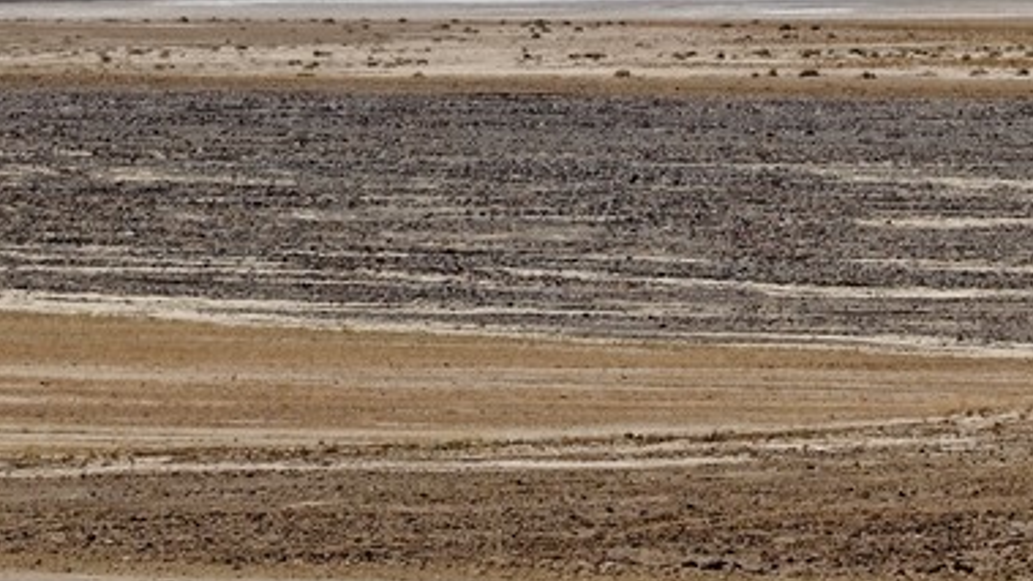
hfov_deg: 5.0
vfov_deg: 2.8
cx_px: 709
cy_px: -90
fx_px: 11803
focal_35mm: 431
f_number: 4.5
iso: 100
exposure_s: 1/1250
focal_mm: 72
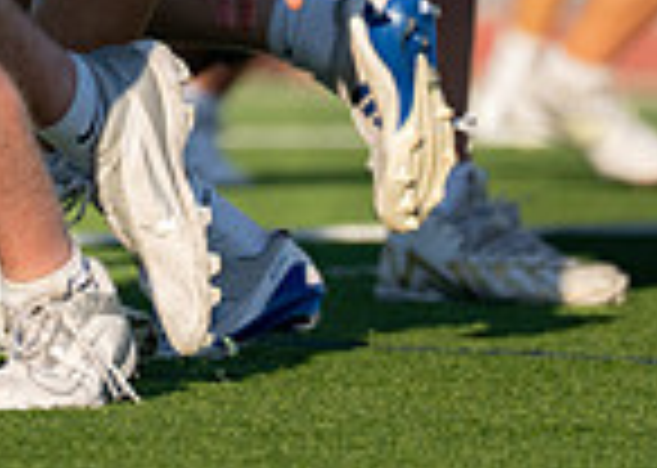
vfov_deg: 1.4
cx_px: -27
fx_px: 18717
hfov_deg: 2.0
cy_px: -502
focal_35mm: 1004
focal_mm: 200
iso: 200
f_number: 2.8
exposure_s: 1/5000
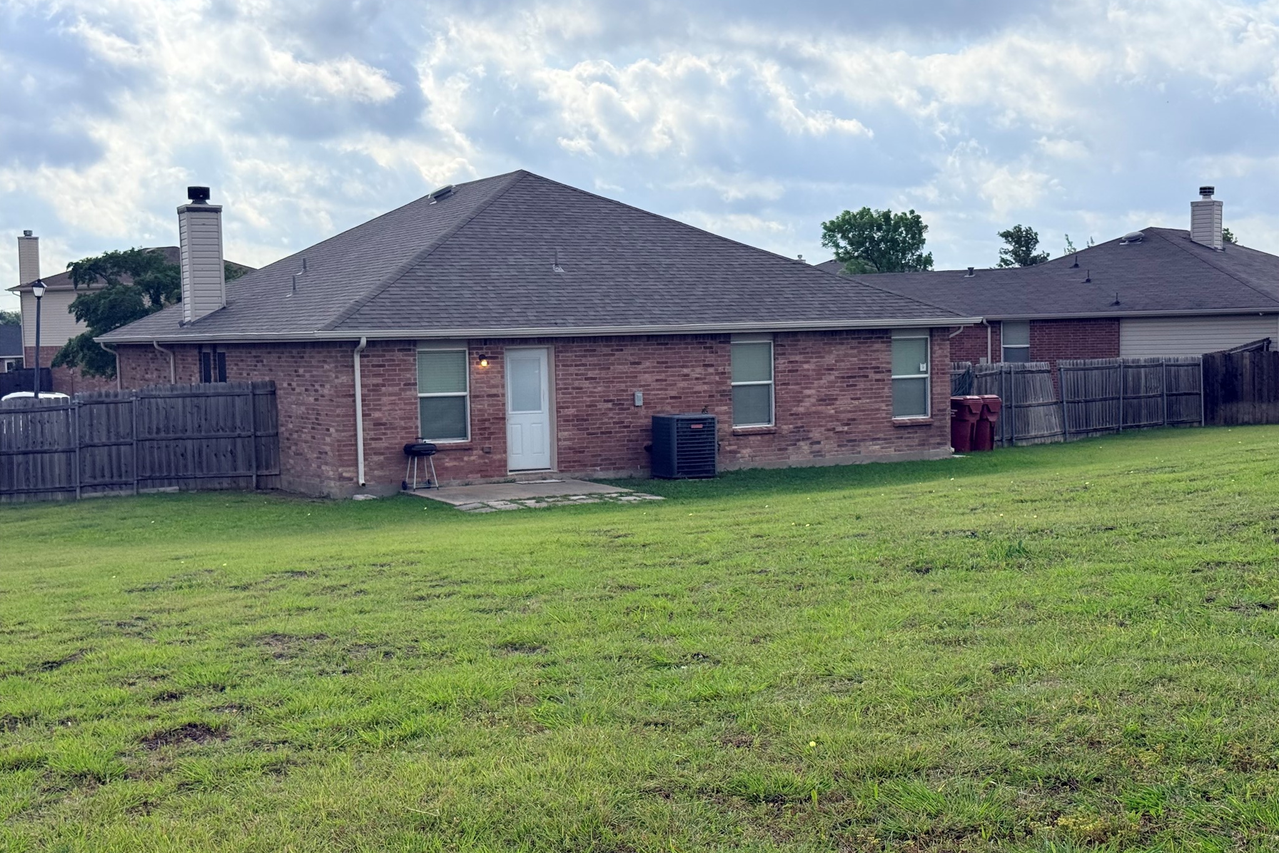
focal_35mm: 50
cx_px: 639
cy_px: 462
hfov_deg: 39.6
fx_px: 1776
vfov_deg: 27.0
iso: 100
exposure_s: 1/7874
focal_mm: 6.76
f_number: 1.78
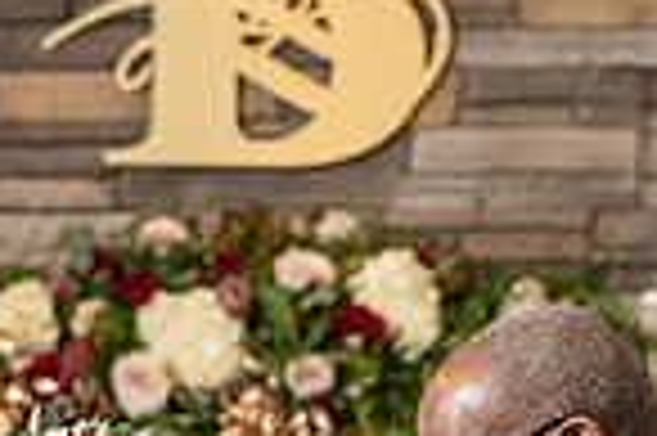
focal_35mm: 390
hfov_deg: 5.3
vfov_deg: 3.5
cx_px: 211
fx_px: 7109
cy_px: 876
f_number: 4
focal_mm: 92
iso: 2000
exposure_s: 1/200
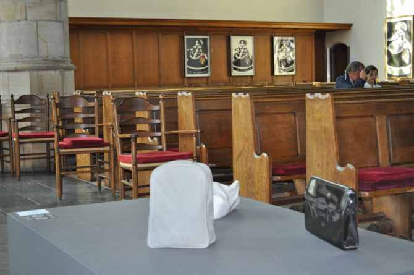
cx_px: 207
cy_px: 138
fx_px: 655
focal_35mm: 57
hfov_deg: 35.1
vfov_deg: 23.7
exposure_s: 1/60
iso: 800
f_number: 5
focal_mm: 38
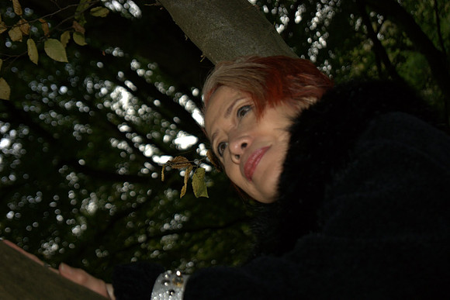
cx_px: 225
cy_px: 150
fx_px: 1031
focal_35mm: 82
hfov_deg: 24.6
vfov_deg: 16.6
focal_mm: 55
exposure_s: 1/80
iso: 200
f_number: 5.6
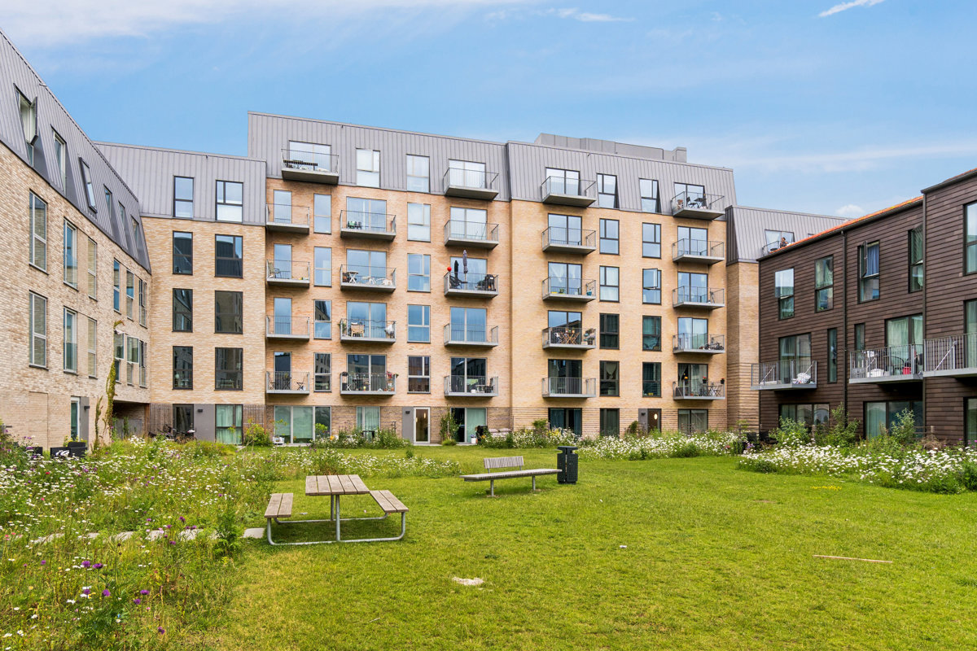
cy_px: 326
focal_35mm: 21
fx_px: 570
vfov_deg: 59.5
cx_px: 488
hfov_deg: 81.2
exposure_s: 1/125
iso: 200
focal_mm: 14
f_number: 8
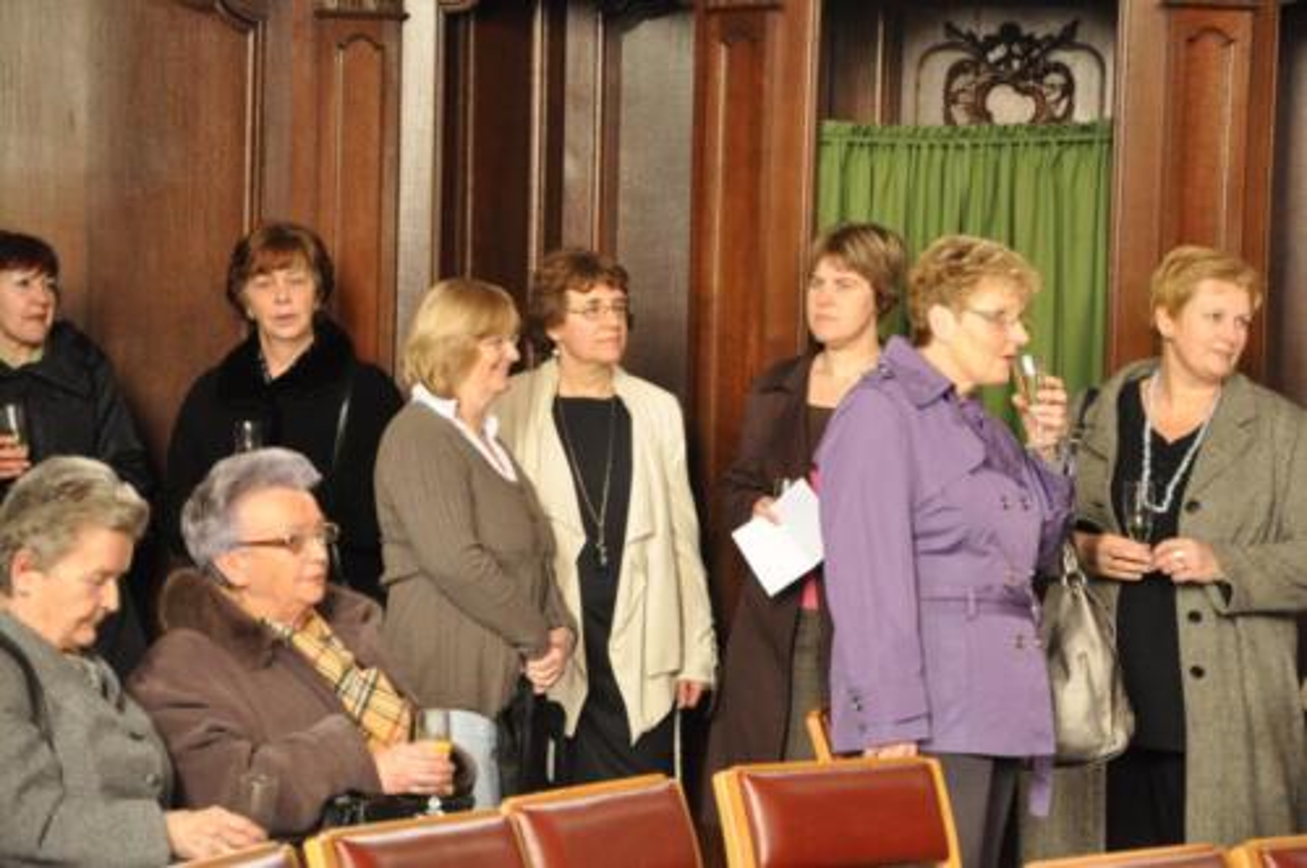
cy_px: 434
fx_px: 4623
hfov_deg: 16.1
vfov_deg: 10.7
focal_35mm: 128
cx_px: 654
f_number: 5.6
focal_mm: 85
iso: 2500
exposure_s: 1/80
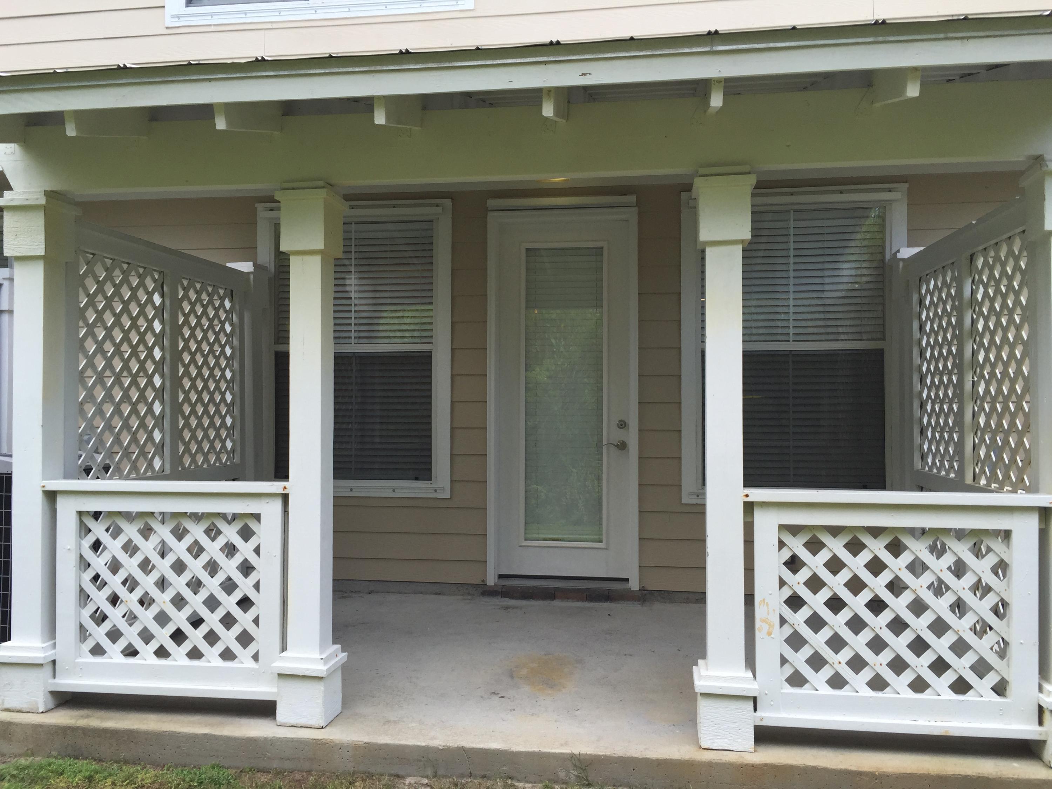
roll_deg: -1.3
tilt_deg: +1.0
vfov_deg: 48.2
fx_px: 881
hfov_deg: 61.7
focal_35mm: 29
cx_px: 526
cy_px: 394
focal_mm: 4.15
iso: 32
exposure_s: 1/430
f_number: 2.2
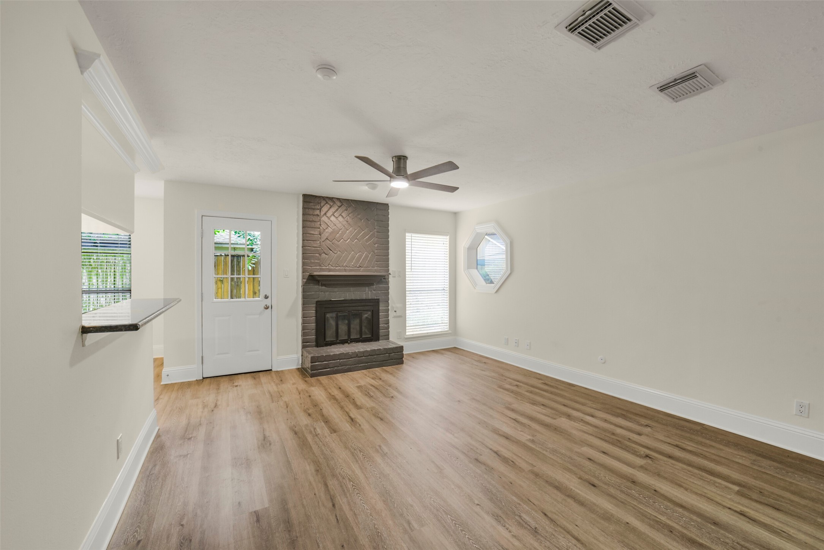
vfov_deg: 81.2
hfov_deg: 104.2
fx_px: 321
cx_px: 412
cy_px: 275
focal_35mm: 14
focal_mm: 14
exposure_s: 1/6
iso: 500
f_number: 11
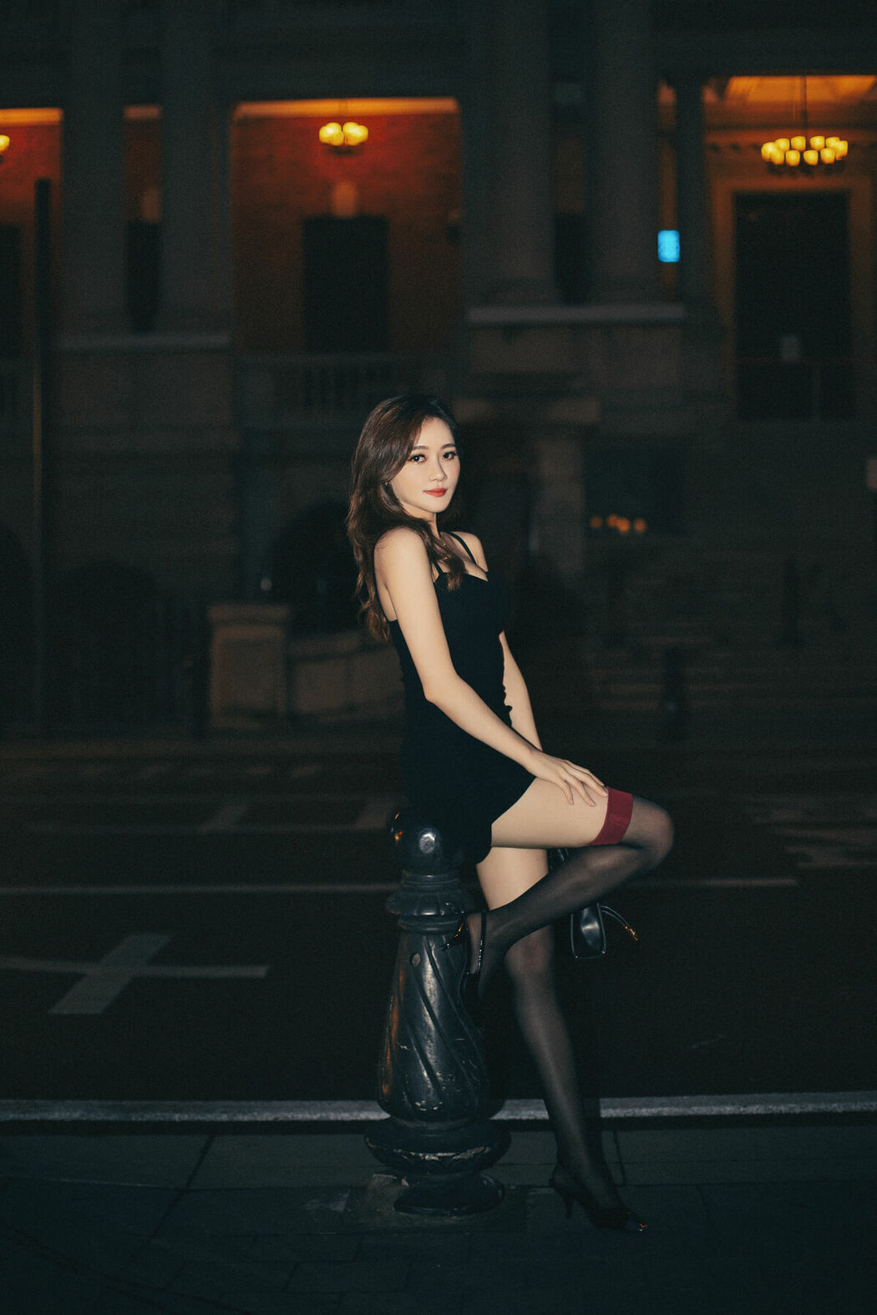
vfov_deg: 39.6
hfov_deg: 27.0
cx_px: 438
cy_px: 658
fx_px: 1827
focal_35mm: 50
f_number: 2
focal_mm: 50
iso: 250
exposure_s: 1/100
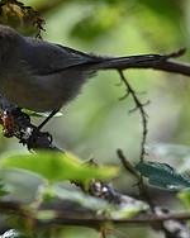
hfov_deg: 0.9
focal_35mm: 1739
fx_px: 12243
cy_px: 79
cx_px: 243
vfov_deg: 1.1
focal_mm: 600
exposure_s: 1/640
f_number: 6.3
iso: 400
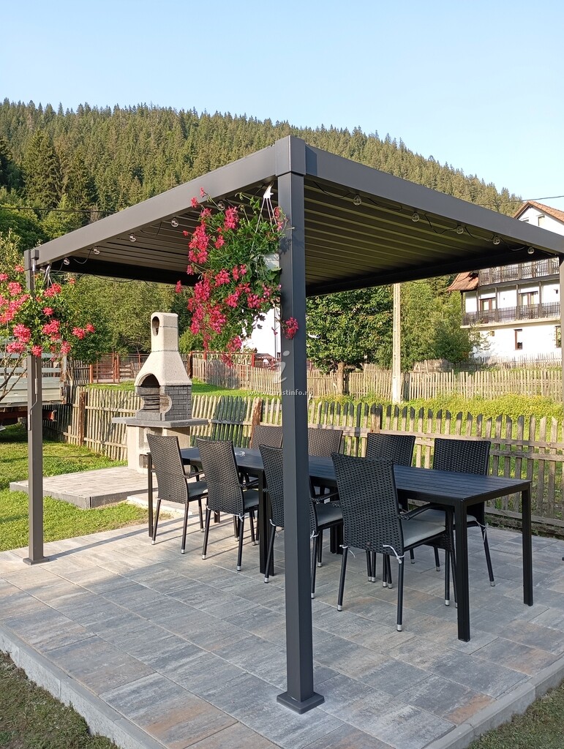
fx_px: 607
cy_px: 374
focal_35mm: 28
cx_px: 282
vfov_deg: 63.4
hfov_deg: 49.9
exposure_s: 1/132
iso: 101
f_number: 1.8
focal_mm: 4.27
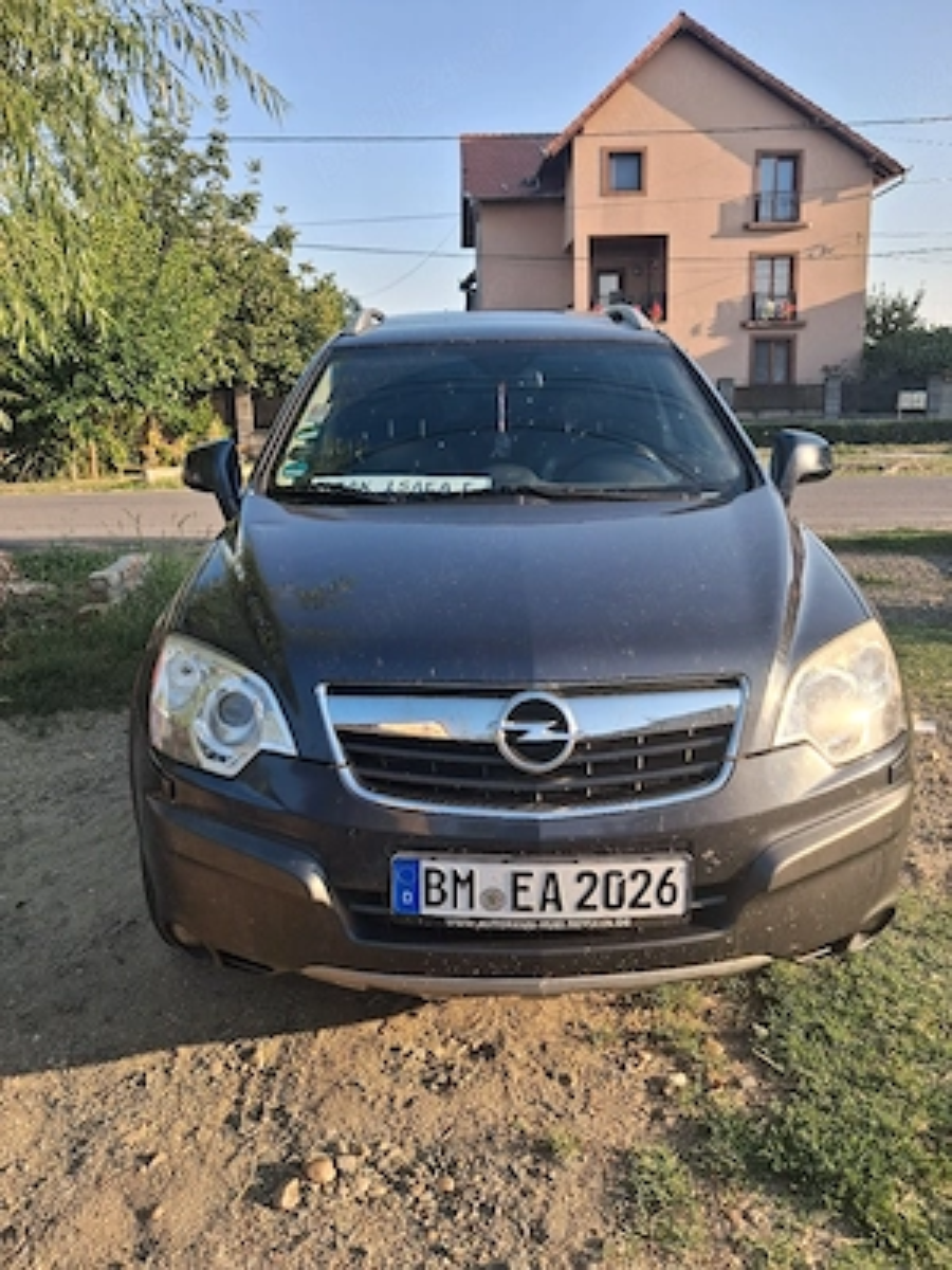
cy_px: 635
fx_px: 990
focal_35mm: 27
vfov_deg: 65.3
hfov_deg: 51.4
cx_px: 476
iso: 25
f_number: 1.8
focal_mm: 4
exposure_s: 1/233
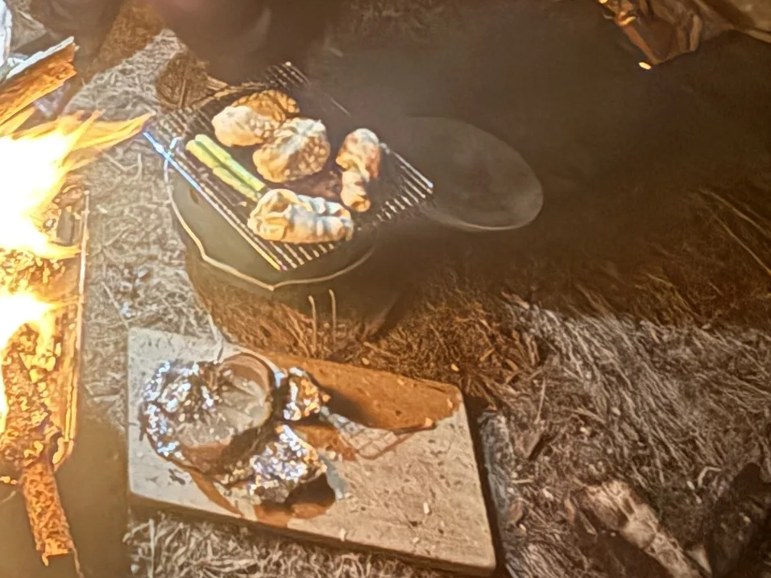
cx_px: -235
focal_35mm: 59
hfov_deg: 27.3
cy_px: -122
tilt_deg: -36.5
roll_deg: -1.6
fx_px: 1314
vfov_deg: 22.8
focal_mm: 2.22
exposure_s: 1/4
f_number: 2.2
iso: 2000
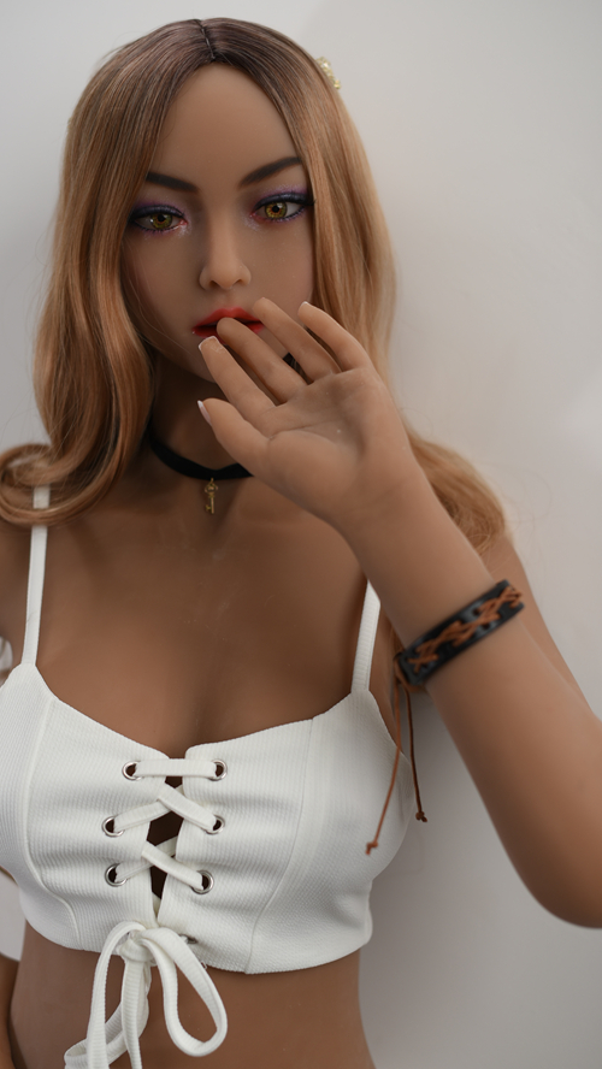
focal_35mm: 53
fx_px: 1503
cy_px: 537
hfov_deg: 22.6
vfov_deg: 39.2
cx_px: 248
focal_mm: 50
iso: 100
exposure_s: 1/160
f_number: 2.2
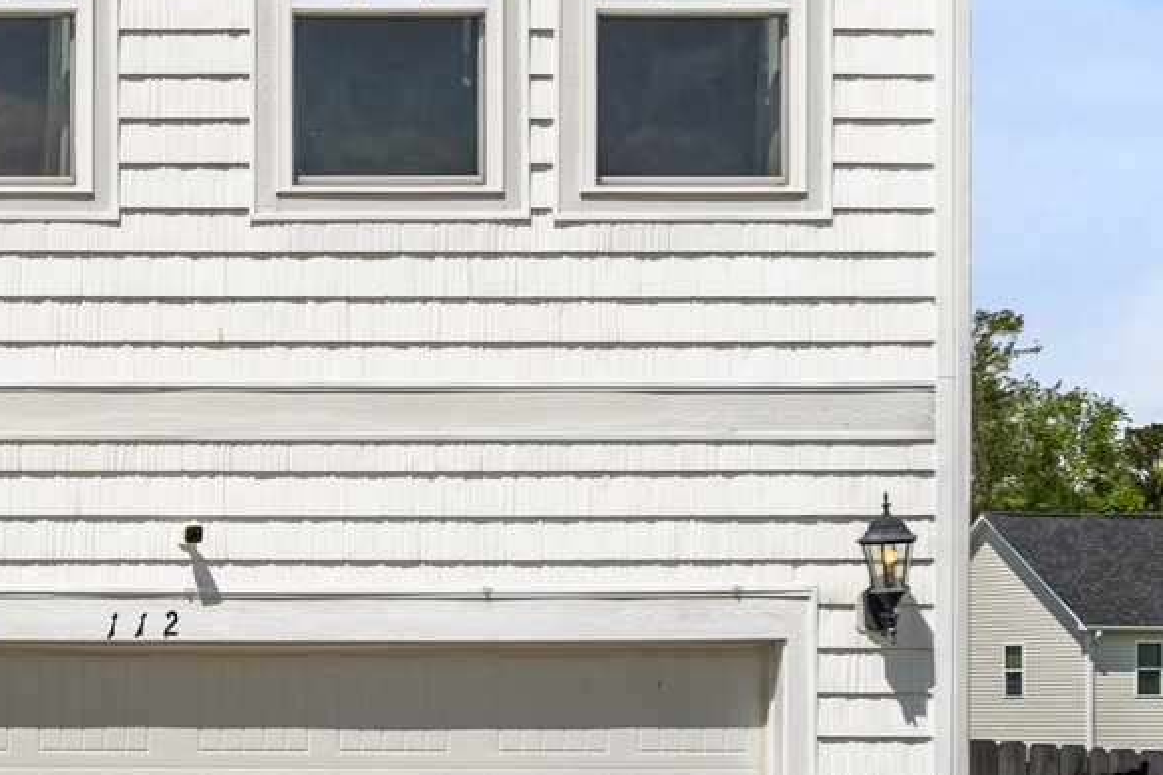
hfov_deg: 17.4
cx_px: -598
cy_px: 31
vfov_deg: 12.9
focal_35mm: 105
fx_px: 3392
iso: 64
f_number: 7.1
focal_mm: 30
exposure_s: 1/400
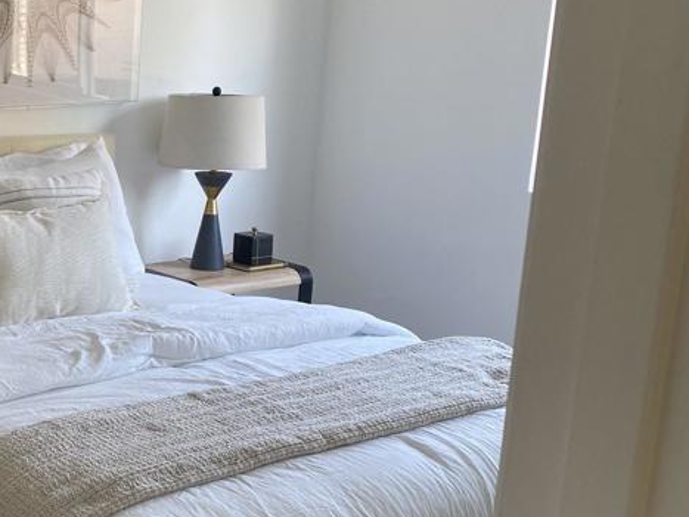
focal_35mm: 57
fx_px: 1134
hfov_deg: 30.6
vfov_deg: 25.6
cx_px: -49
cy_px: 276
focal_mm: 4.25
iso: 80
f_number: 1.8
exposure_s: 1/60
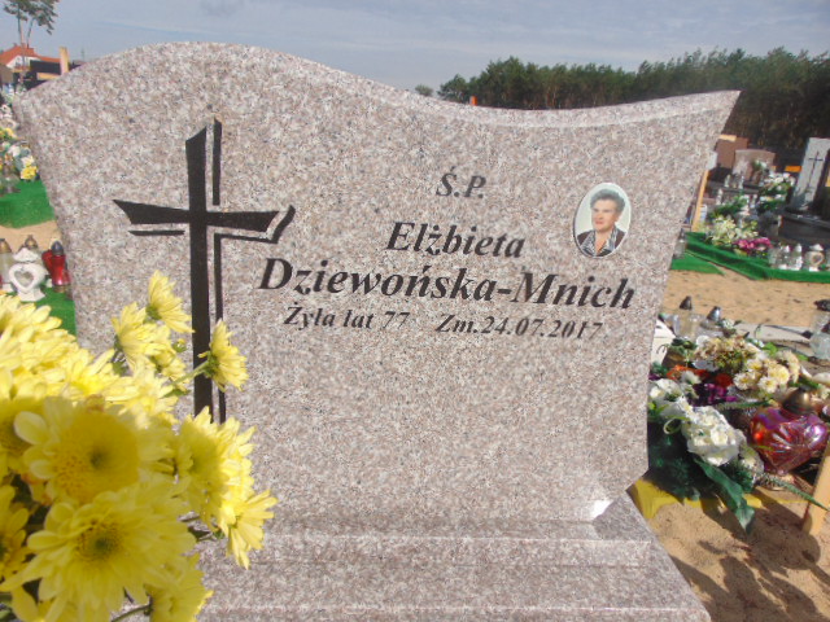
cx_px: 415
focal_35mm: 25
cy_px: 311
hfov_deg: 69.4
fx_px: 599
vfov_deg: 54.9
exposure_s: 1/500
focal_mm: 4.5
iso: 80
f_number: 7.7
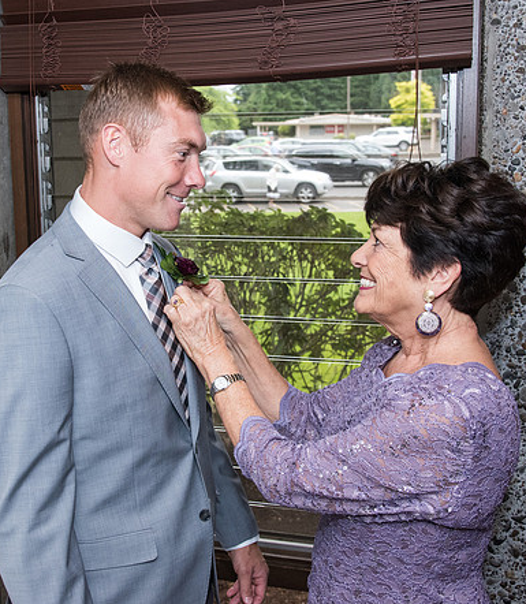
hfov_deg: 34.9
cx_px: 198
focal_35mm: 45
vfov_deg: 39.7
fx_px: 833
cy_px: 252
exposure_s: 1/160
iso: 2000
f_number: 5.6
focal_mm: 28
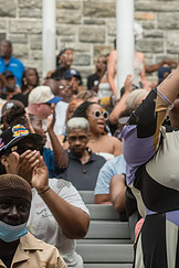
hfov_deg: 5.6
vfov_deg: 8.5
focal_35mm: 243
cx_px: 206
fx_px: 1812
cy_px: 115
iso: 1600
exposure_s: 1/320
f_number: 5.6
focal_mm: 100
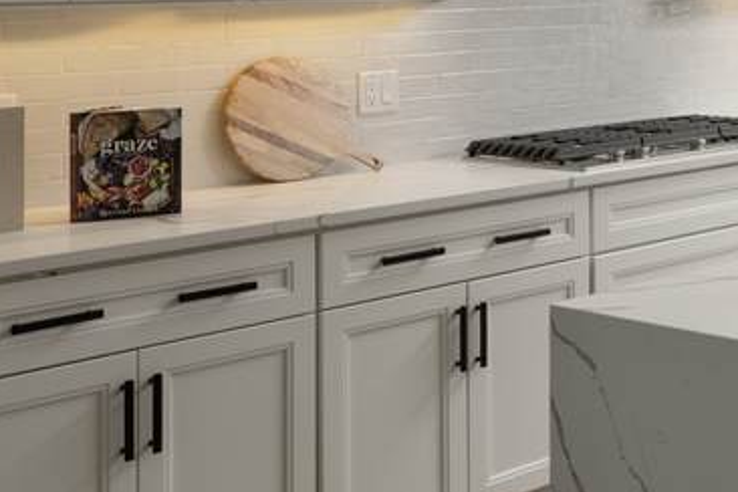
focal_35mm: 70
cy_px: -19
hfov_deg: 24.0
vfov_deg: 18.8
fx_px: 1435
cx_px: 1044
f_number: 8
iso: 250
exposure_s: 1/5
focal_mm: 20
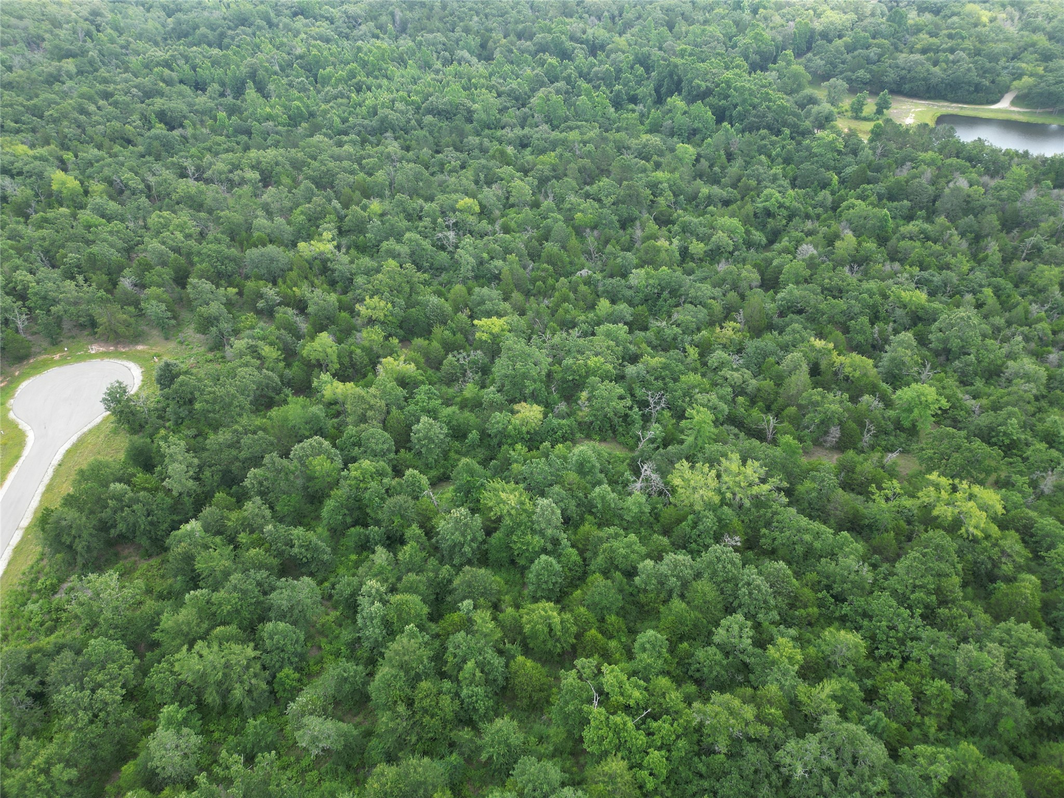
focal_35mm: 24
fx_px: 738
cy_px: 399
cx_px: 532
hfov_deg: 71.6
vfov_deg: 56.8
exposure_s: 1/400
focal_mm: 6.72
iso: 100
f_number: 1.7
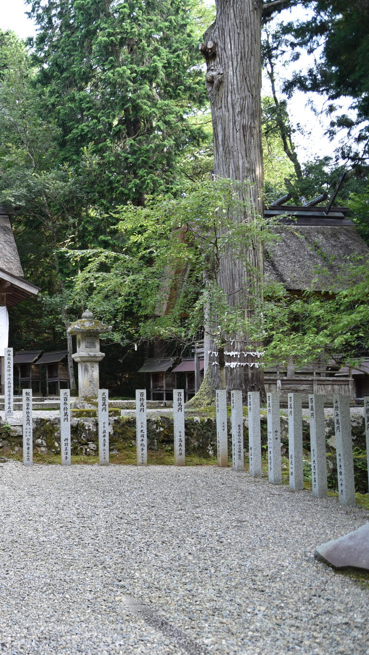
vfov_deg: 42.1
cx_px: -104
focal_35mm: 49
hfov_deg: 22.1
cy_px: 327
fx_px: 852
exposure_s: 1/50
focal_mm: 31
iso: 100
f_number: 3.5
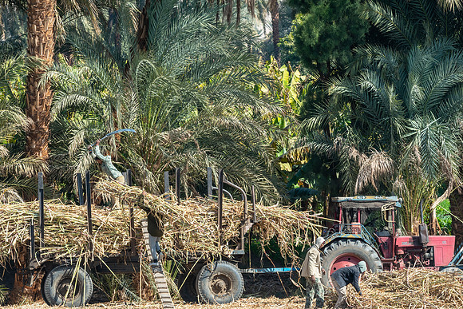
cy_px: 194
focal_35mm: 273
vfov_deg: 5.0
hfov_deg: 7.5
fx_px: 3512
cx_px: 167
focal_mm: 210
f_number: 11
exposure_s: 1/500
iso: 400
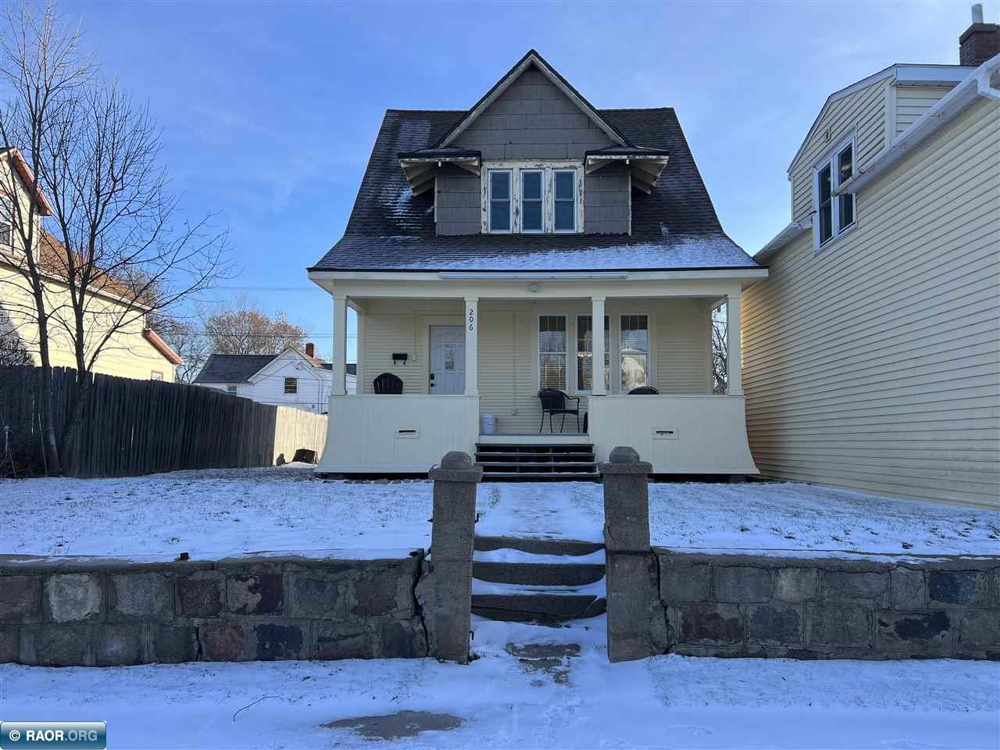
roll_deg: -0.4
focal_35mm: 26
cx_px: 500
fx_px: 751
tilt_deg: +4.9
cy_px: 375
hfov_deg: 67.3
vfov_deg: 53.1
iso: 50
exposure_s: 1/1488
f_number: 1.5
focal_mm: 5.7
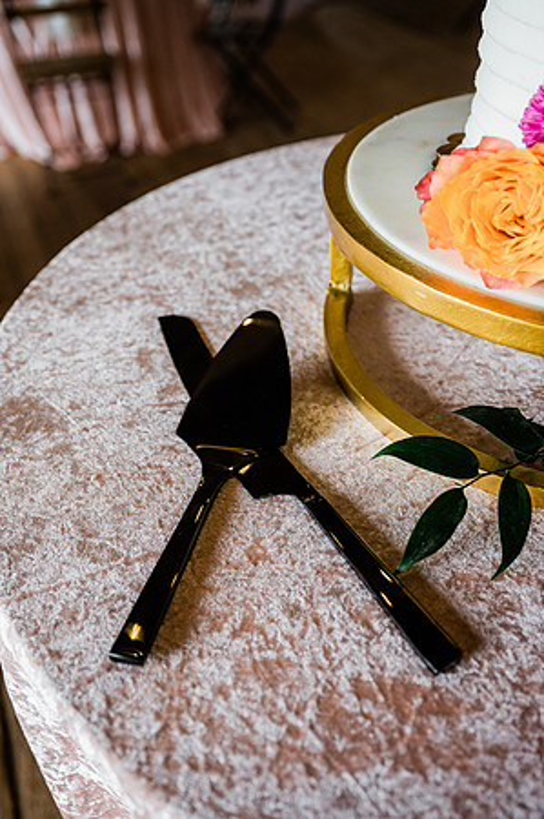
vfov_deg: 53.2
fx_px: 818
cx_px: 272
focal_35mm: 36
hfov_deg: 36.8
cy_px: 410
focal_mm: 36
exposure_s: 1/200
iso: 500
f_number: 4.5
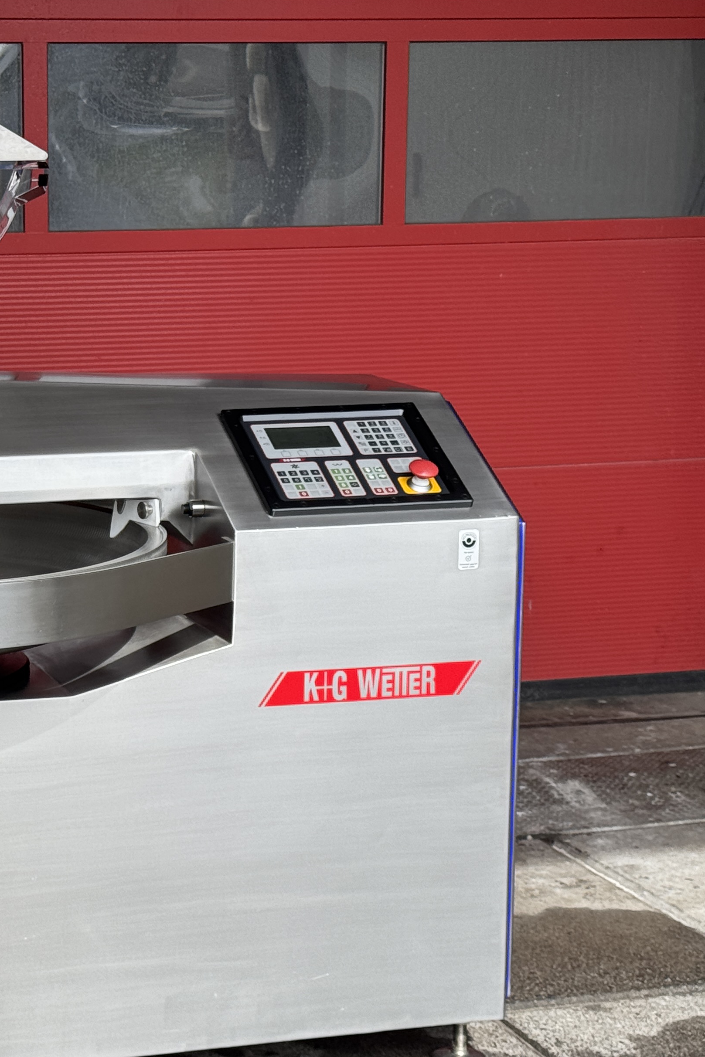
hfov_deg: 16.2
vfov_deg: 24.5
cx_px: 38
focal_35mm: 83
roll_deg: +1.1
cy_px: 593
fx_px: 2438
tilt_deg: -10.3
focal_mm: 6.76
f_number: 1.78
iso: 64
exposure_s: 1/1366
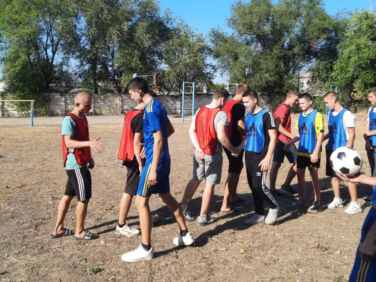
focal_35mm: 24
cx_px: 188
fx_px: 261
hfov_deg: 71.6
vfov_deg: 56.8
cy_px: 141
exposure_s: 1/863
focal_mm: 5.23
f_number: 1.8
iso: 25
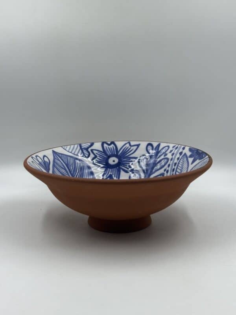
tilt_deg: -12.3
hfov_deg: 30.3
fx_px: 436
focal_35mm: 48
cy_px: 158
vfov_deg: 39.7
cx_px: 118
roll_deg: -1.2
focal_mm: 6.86
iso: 64
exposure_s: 1/351
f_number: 1.78
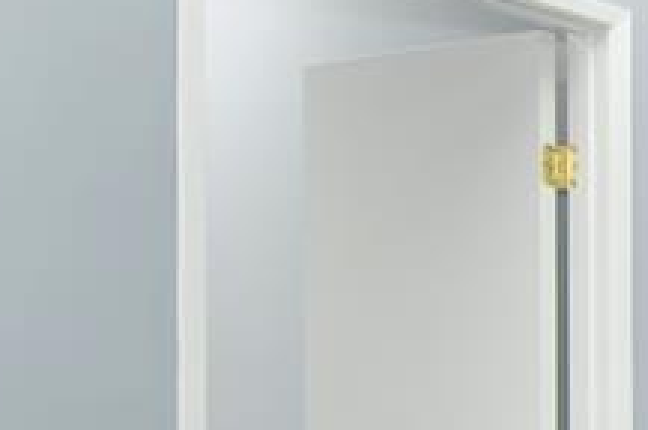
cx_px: 1386
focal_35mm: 85
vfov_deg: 15.6
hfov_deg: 16.4
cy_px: 475
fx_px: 1528
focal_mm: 12
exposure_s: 1/20
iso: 320
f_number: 8
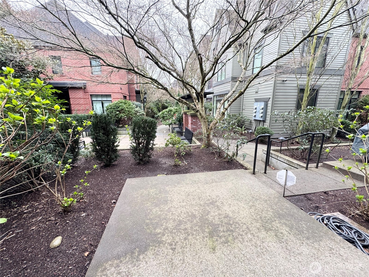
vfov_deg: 85.7
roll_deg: +0.4
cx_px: 184
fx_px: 149
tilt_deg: -13.4
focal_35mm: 14
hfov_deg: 102.1
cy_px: 138
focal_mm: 2.22
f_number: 2.2
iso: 100
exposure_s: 1/99
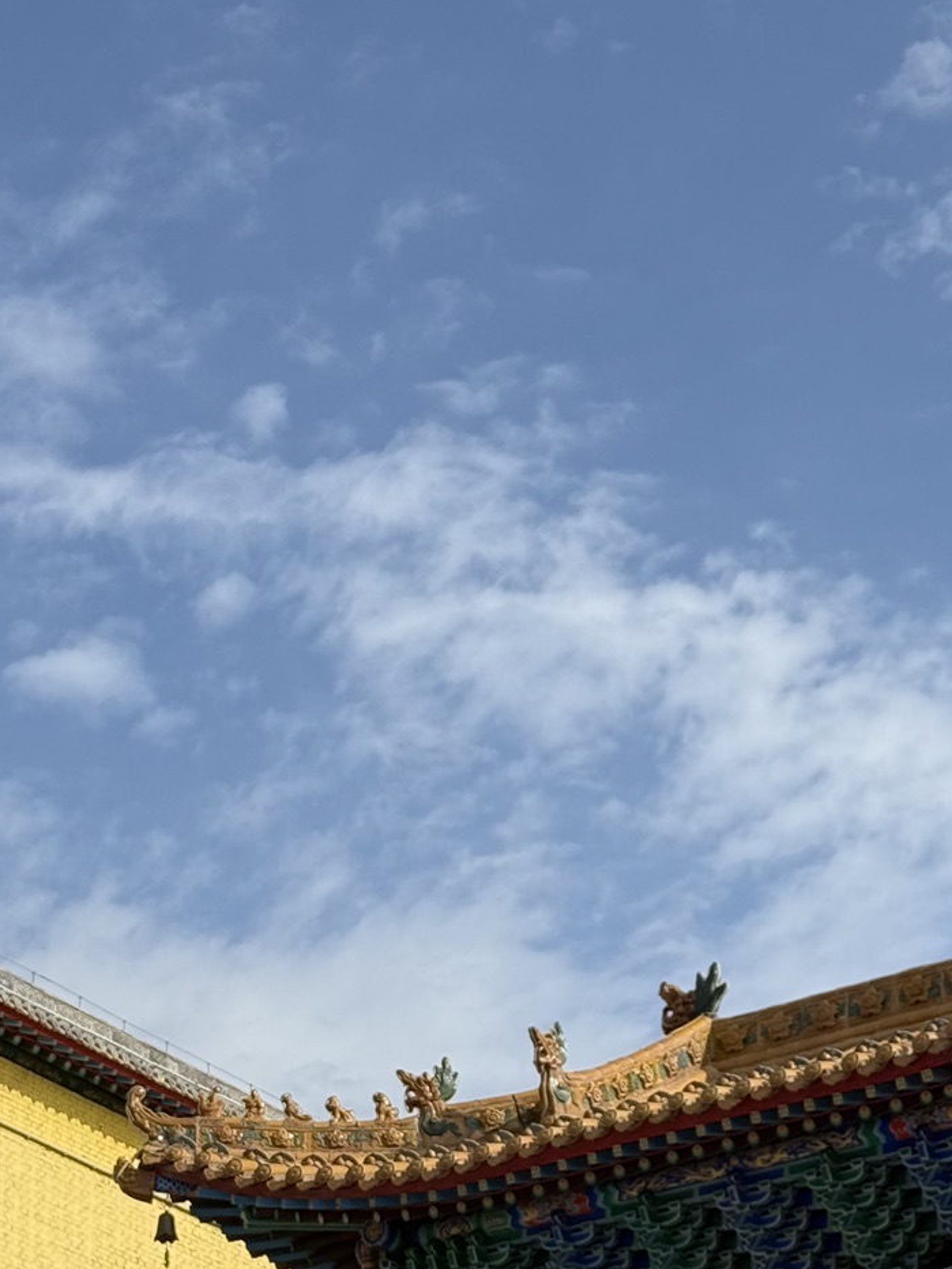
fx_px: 3777
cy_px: 994
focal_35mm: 103
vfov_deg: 18.9
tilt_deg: +23.8
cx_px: 340
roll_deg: -1.1
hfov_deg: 14.3
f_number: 1.78
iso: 80
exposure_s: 1/3534
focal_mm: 6.76
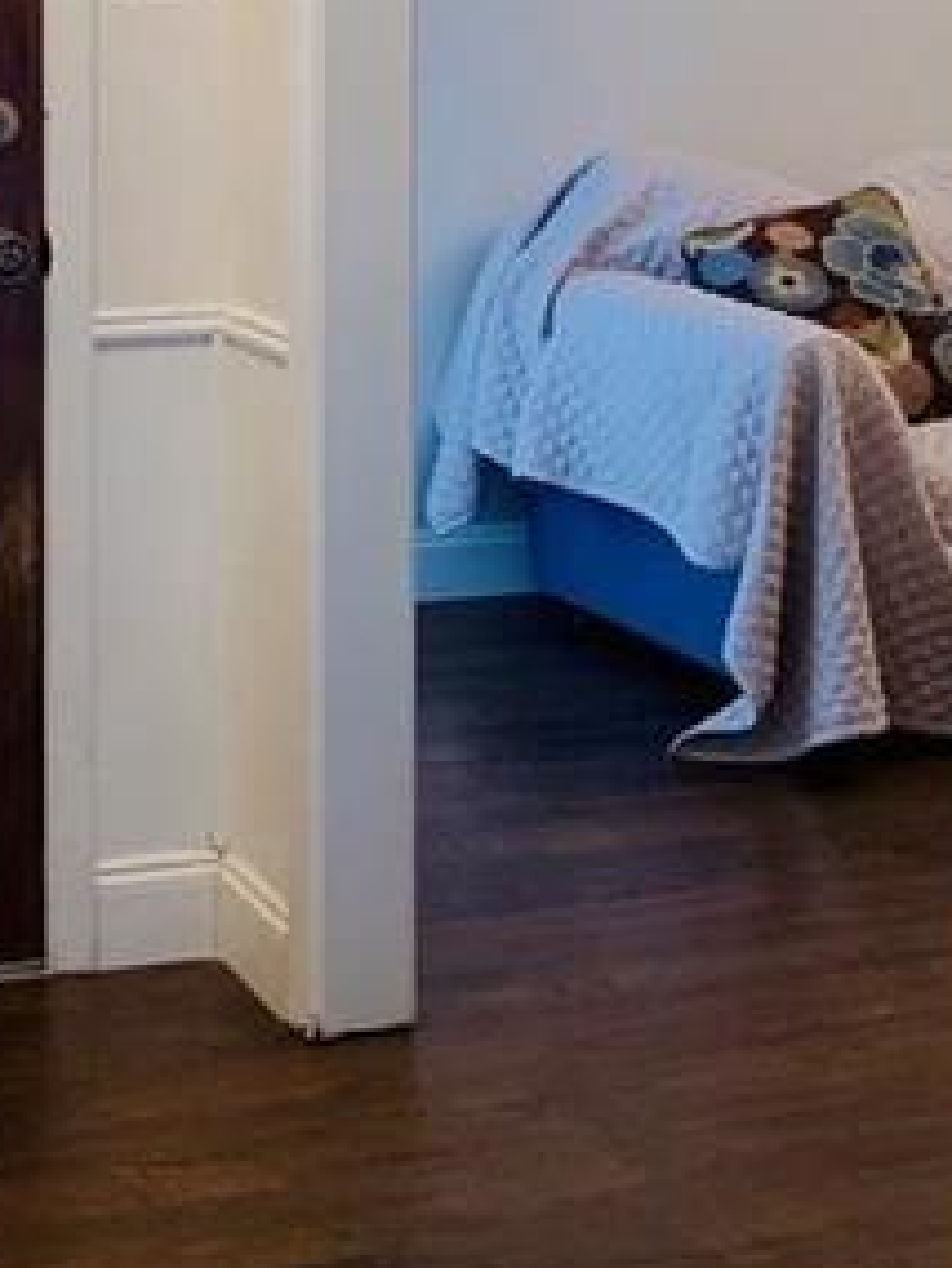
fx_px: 2565
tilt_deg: -4.2
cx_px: 4
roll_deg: +0.3
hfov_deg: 20.4
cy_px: 191
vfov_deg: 27.0
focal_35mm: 70
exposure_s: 1/60
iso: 64
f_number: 1.8
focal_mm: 4.25
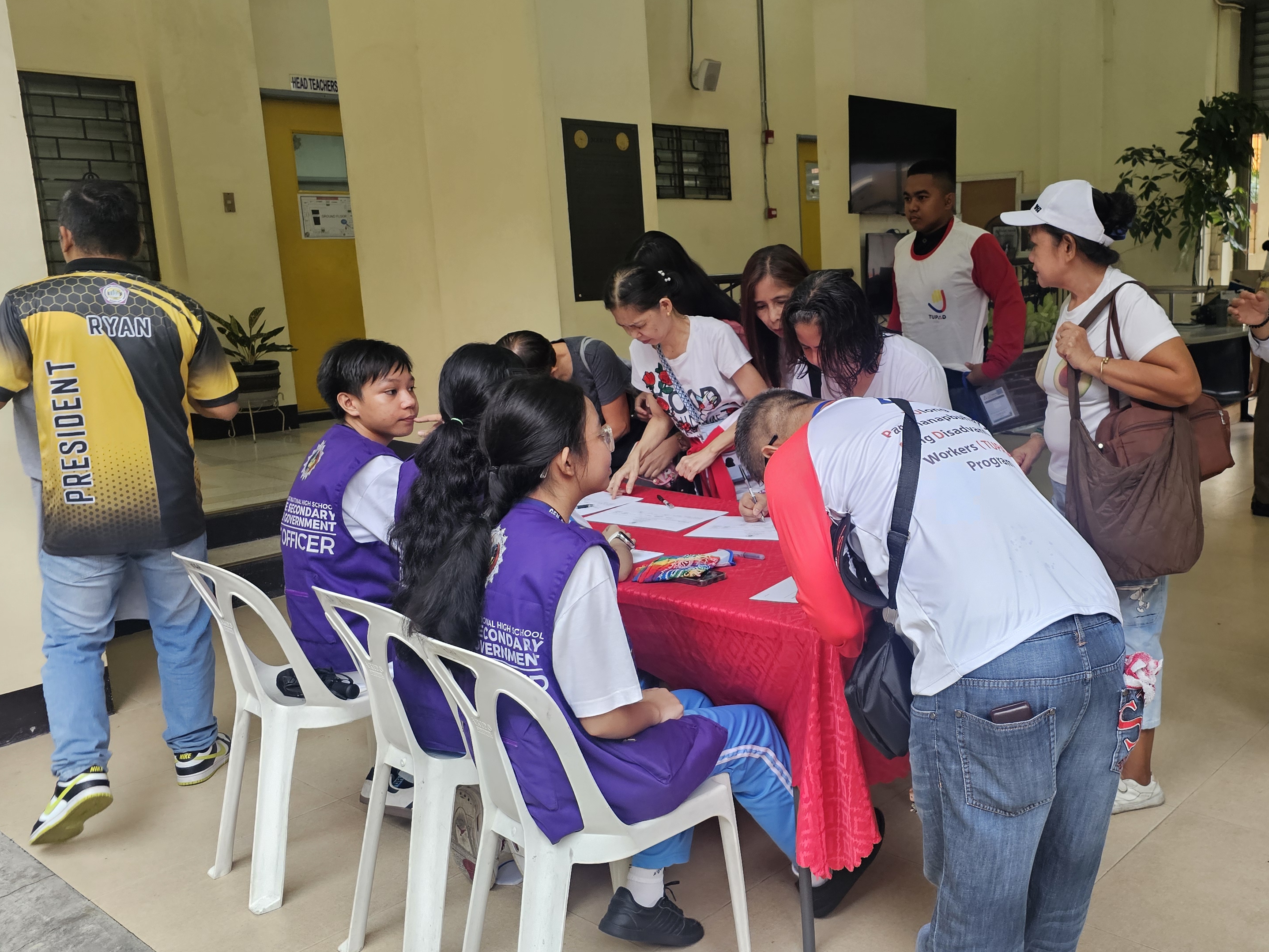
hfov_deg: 55.6
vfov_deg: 44.2
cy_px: 461
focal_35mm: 32
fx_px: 1173
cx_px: 844
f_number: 1.7
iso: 160
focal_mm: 6.3
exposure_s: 1/120
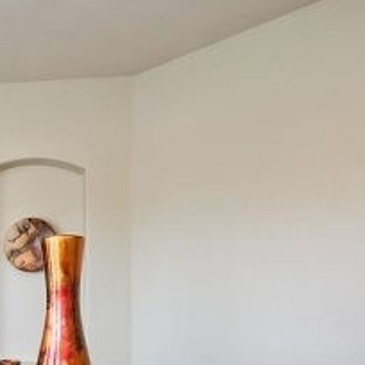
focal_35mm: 40
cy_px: 264
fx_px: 477
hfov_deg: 35.2
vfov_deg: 40.9
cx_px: -47
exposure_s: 1/10
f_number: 9.5
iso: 320
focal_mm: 10
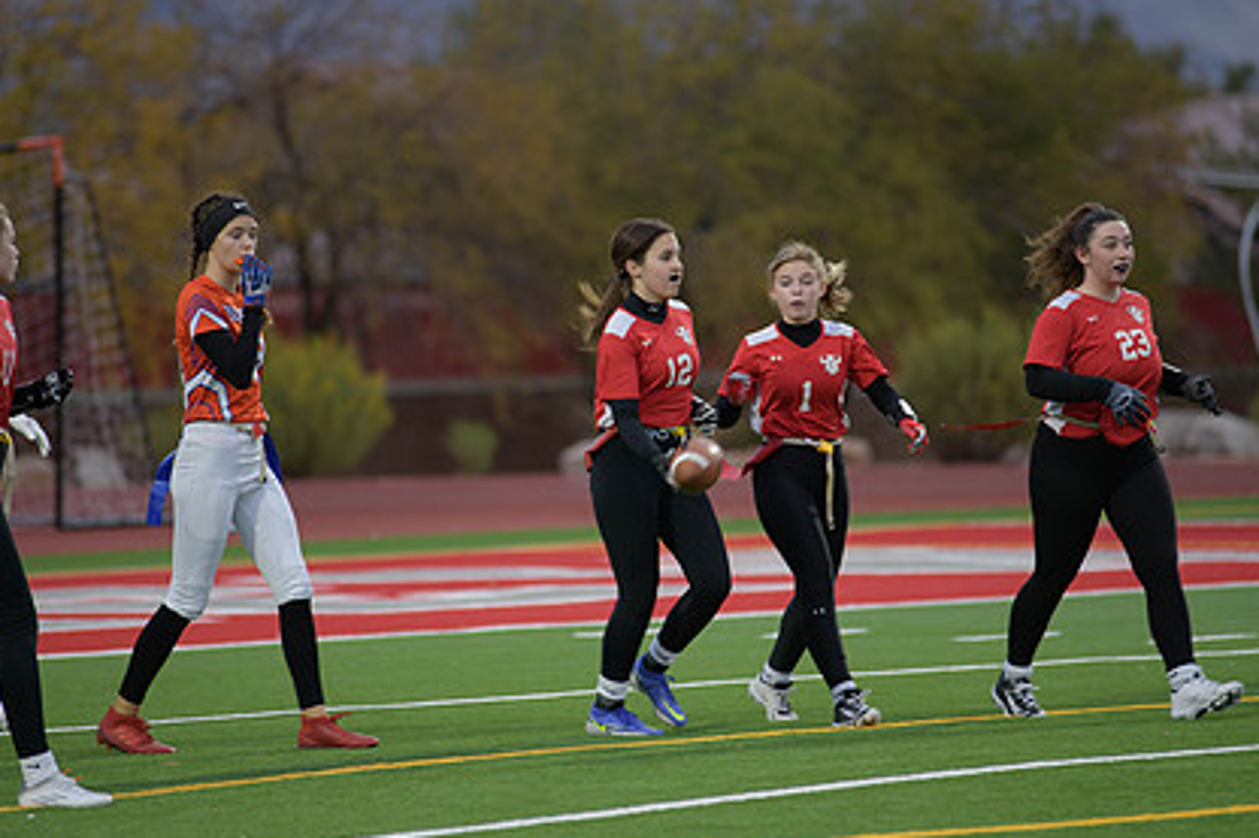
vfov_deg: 4.9
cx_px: 639
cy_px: 425
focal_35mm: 279
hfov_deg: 7.4
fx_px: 9753
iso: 280
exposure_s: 1/200
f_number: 2.8
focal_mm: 200
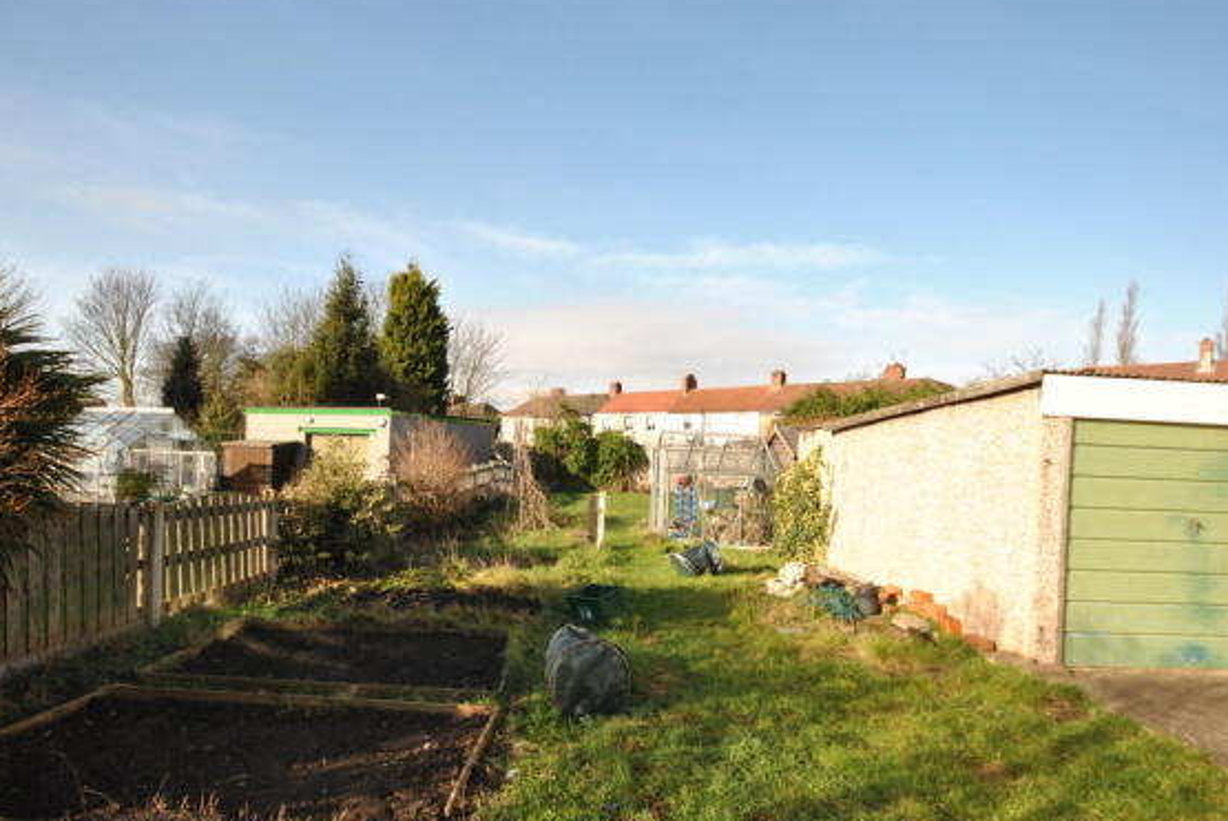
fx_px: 693
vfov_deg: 61.2
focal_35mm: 20
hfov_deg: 83.1
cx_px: 612
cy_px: 453
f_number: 6.3
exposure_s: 1/160
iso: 100
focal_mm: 11.5
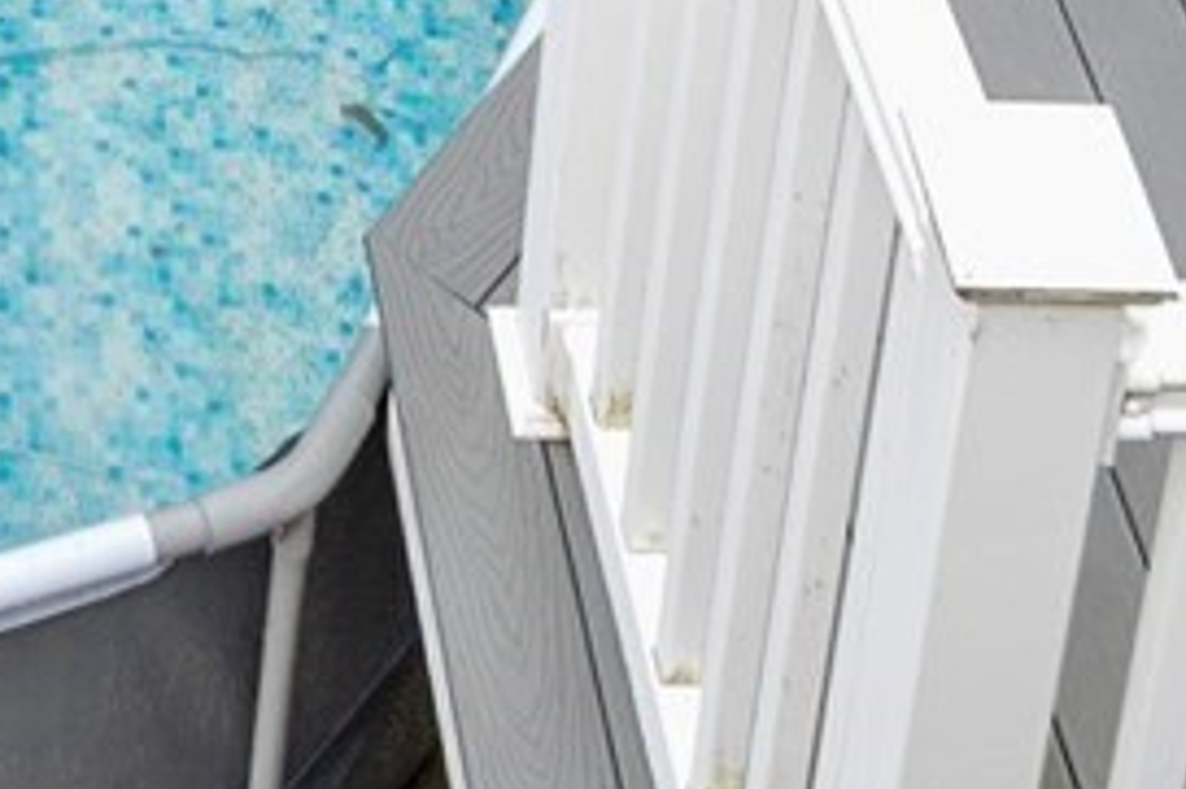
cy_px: -1929
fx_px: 3720
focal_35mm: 113
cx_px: -205
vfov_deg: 8.7
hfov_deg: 17.3
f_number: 8
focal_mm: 10
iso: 100
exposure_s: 1/125
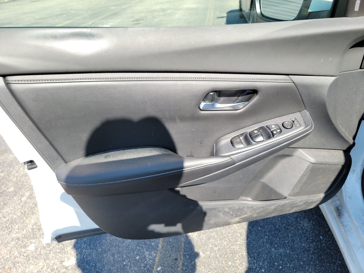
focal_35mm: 24
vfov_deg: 56.8
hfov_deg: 71.6
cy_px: 136
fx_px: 252
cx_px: 182
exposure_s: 1/211
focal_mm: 6.7
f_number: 1.8
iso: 50
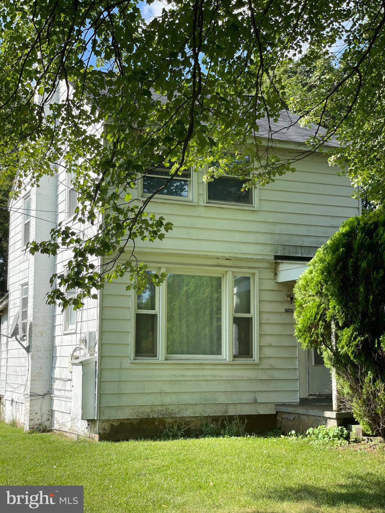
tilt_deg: +9.0
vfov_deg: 36.8
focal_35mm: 52
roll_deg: -0.5
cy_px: 256
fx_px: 771
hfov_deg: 28.0
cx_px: 192
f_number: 2
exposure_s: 1/500
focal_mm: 6
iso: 25
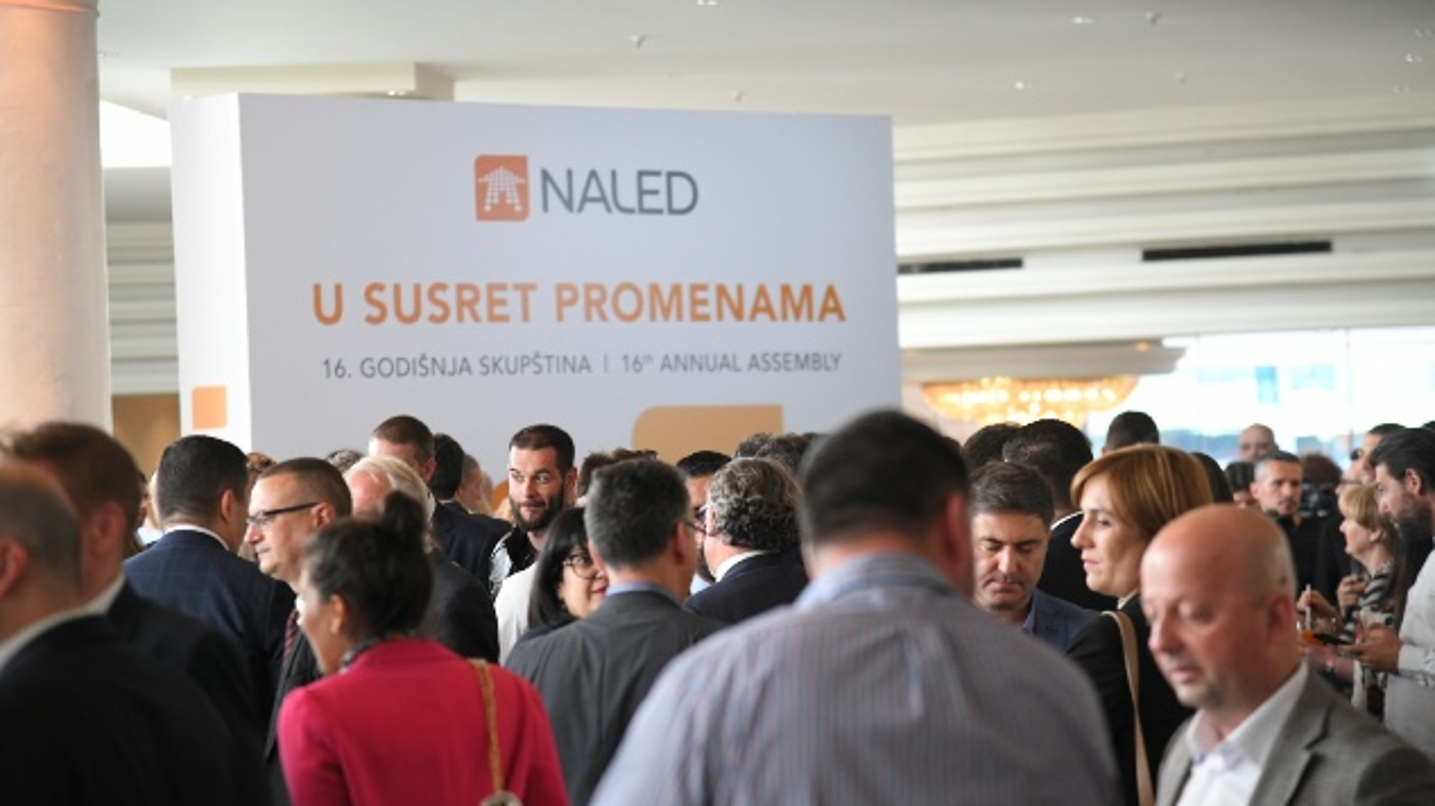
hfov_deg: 16.9
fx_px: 4830
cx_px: 713
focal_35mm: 127
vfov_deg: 9.5
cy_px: 334
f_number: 4
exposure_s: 1/250
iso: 2000
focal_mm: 120
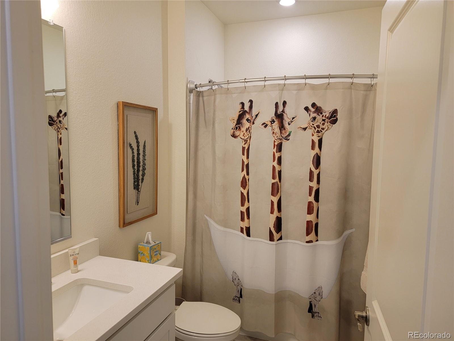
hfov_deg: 71.6
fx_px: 315
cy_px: 170
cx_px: 227
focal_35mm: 24
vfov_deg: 56.8
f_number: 1.8
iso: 125
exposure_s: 1/120
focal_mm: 6.7
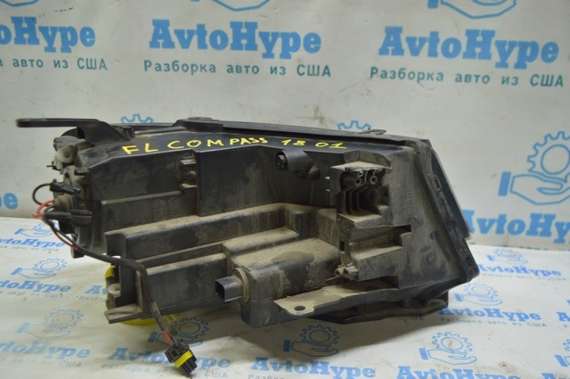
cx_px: 285
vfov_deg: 39.9
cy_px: 190
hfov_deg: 57.3
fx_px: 522
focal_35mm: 33
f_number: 3.8
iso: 400
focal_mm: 22
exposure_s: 1/40
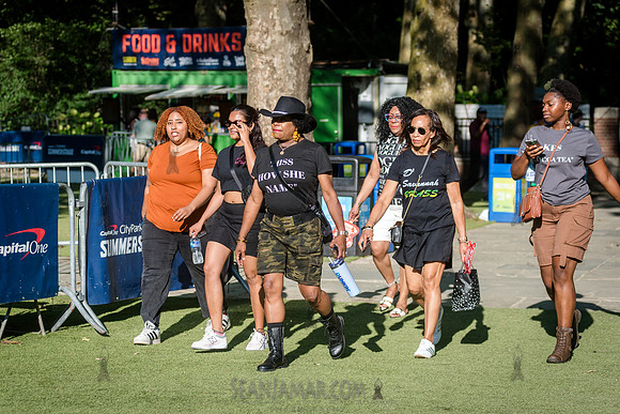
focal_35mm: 95
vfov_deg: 14.5
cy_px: 201
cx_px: 269
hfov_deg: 21.5
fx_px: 1629
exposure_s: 1/2500
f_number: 3.5
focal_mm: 80
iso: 400
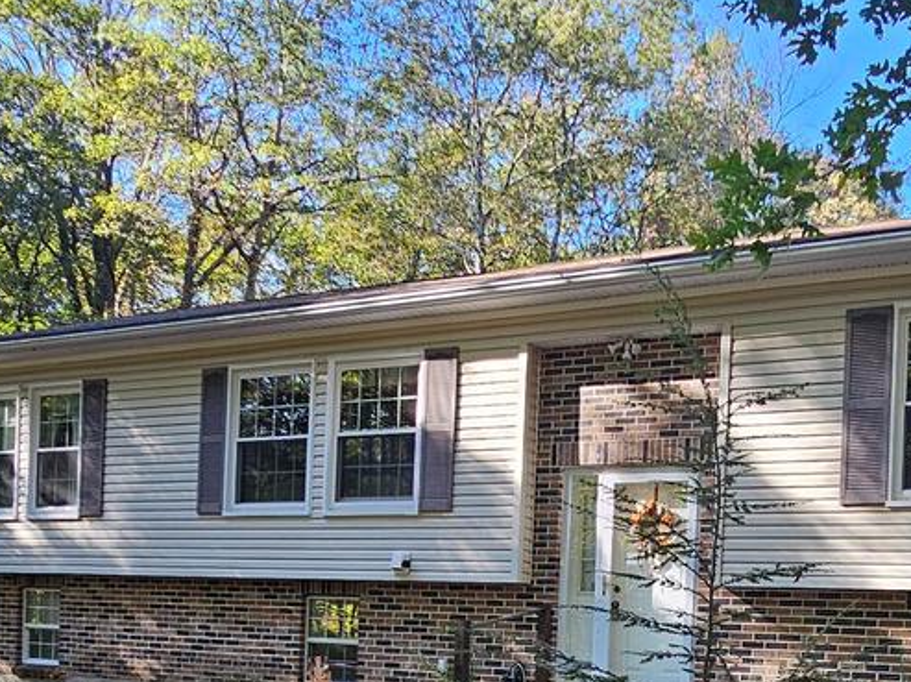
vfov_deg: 34.8
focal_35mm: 38
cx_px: 654
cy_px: 656
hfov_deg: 47.6
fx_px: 999
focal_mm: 2.2
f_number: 2.2
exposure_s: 1/171
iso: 50
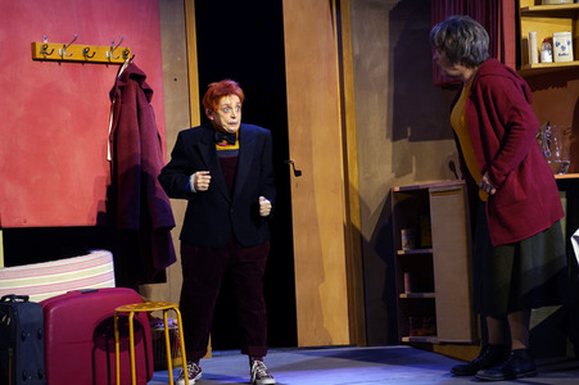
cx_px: 290
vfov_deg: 6.9
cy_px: 192
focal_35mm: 200
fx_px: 3214
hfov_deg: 10.3
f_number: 4.5
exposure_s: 1/400
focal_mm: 200
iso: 1600
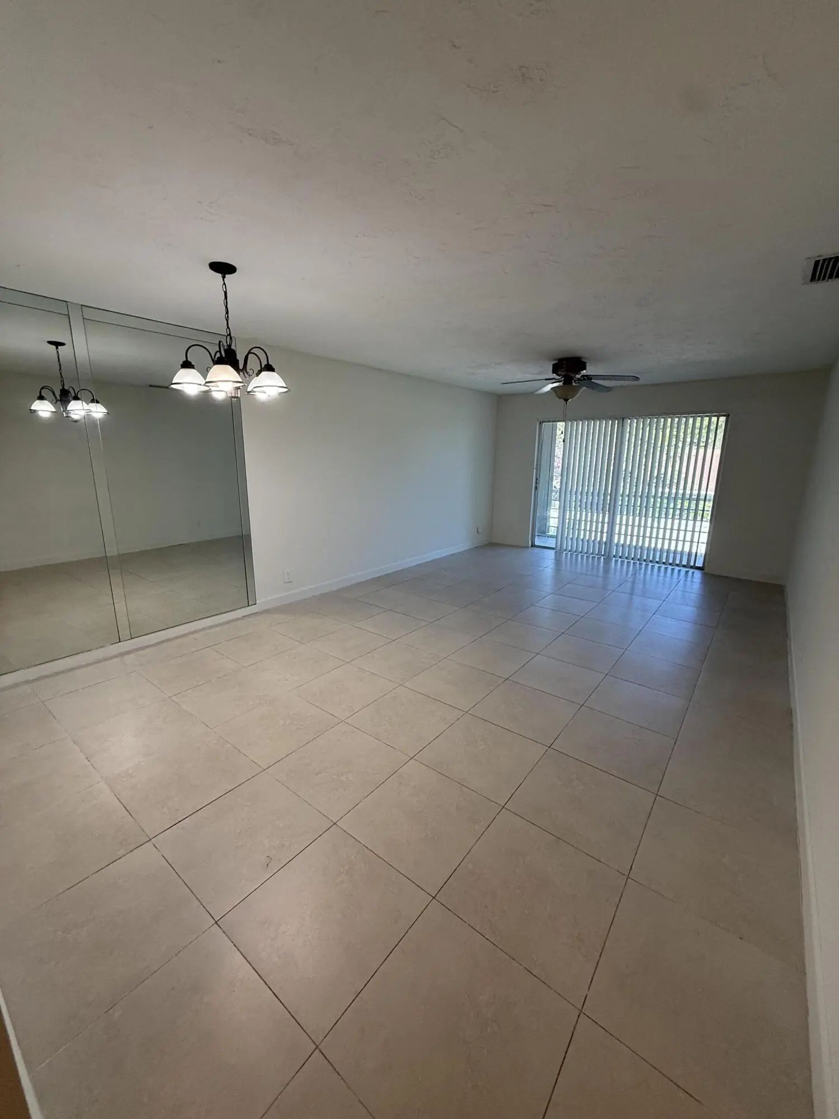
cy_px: 560
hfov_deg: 85.7
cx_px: 420
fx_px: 452
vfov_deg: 102.1
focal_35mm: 14
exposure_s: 1/120
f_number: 2.2
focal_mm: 2.22
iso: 160
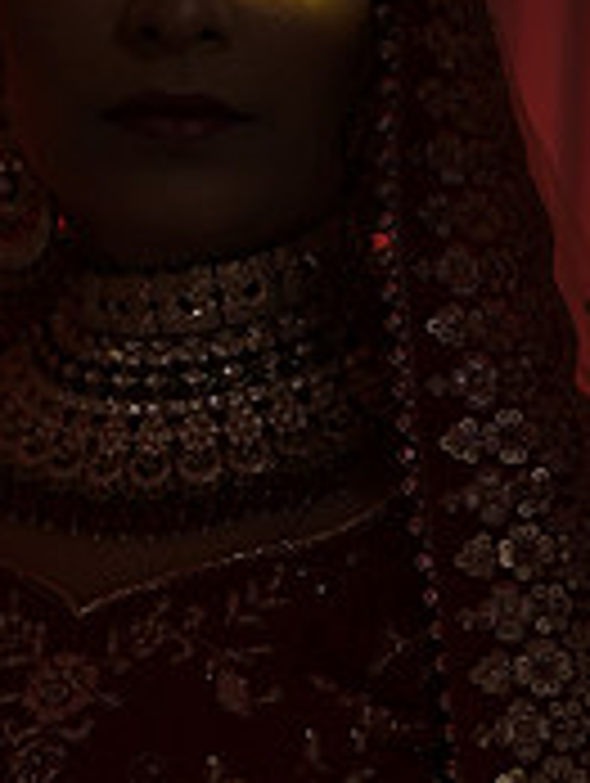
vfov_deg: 17.3
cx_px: 209
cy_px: 724
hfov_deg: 13.2
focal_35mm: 112
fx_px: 2539
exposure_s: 1/160
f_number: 1.8
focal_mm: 35
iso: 160
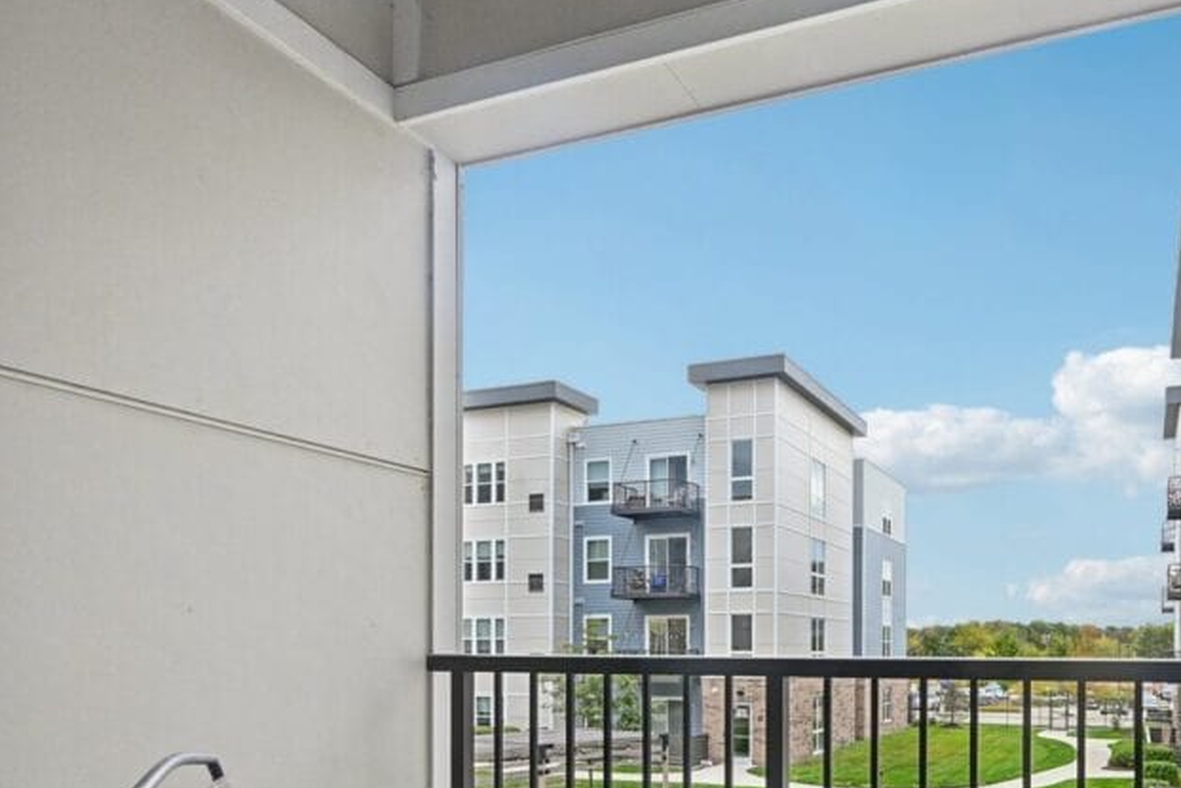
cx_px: 818
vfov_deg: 45.2
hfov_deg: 65.0
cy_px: 646
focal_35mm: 27
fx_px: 886
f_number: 8
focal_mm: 14
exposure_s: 1/200
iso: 800
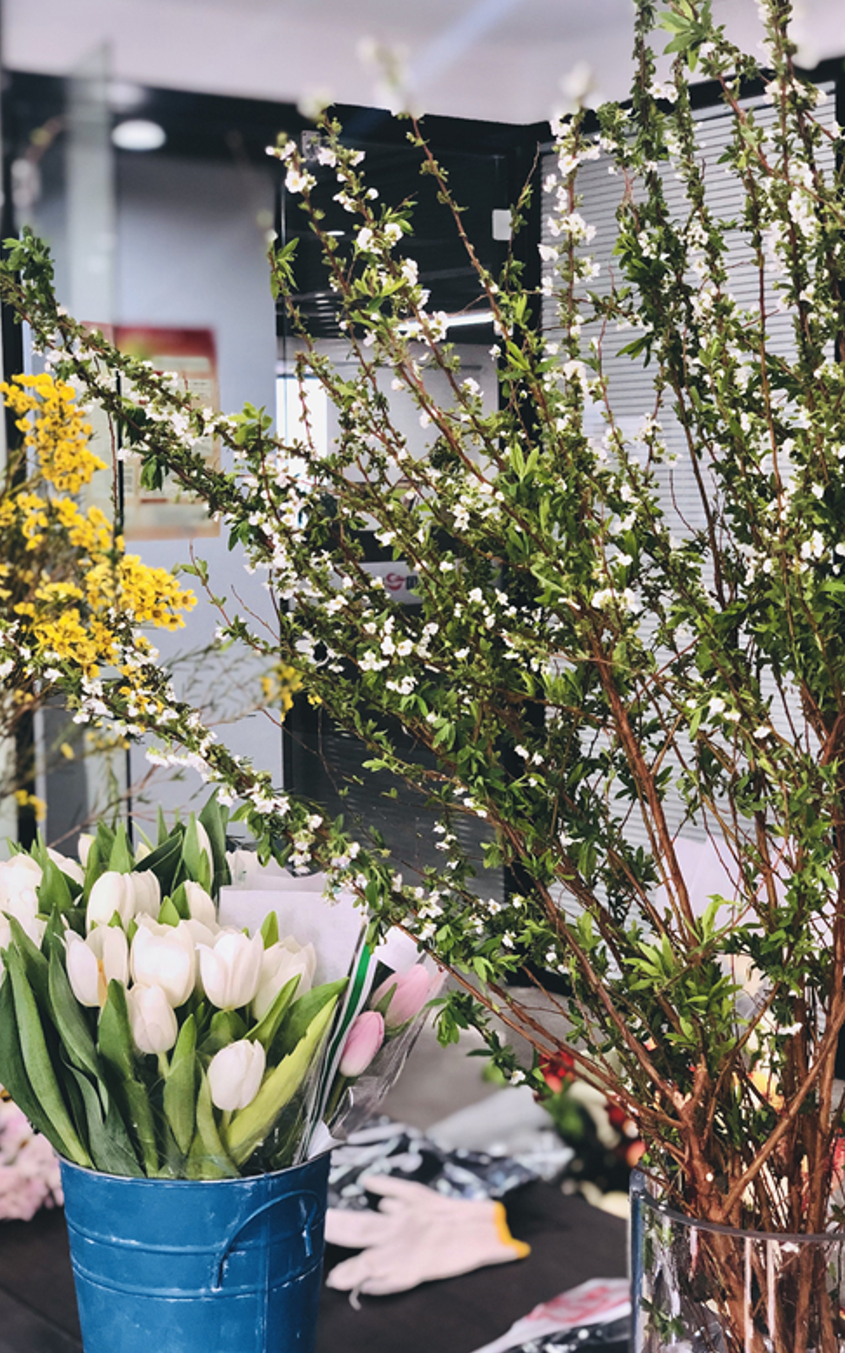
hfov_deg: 23.1
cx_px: 385
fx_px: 2064
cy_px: 670
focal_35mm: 56
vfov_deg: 36.3
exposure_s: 1/50
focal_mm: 6
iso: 100
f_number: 2.4
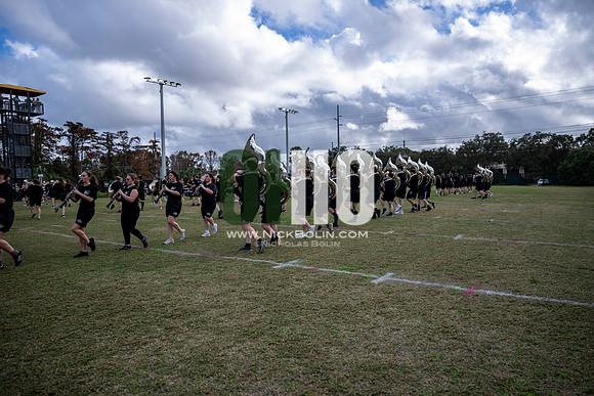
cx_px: 297
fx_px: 396
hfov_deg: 73.7
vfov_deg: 53.2
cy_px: 198
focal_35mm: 24
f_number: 2.8
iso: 80
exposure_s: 1/1250
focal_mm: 24
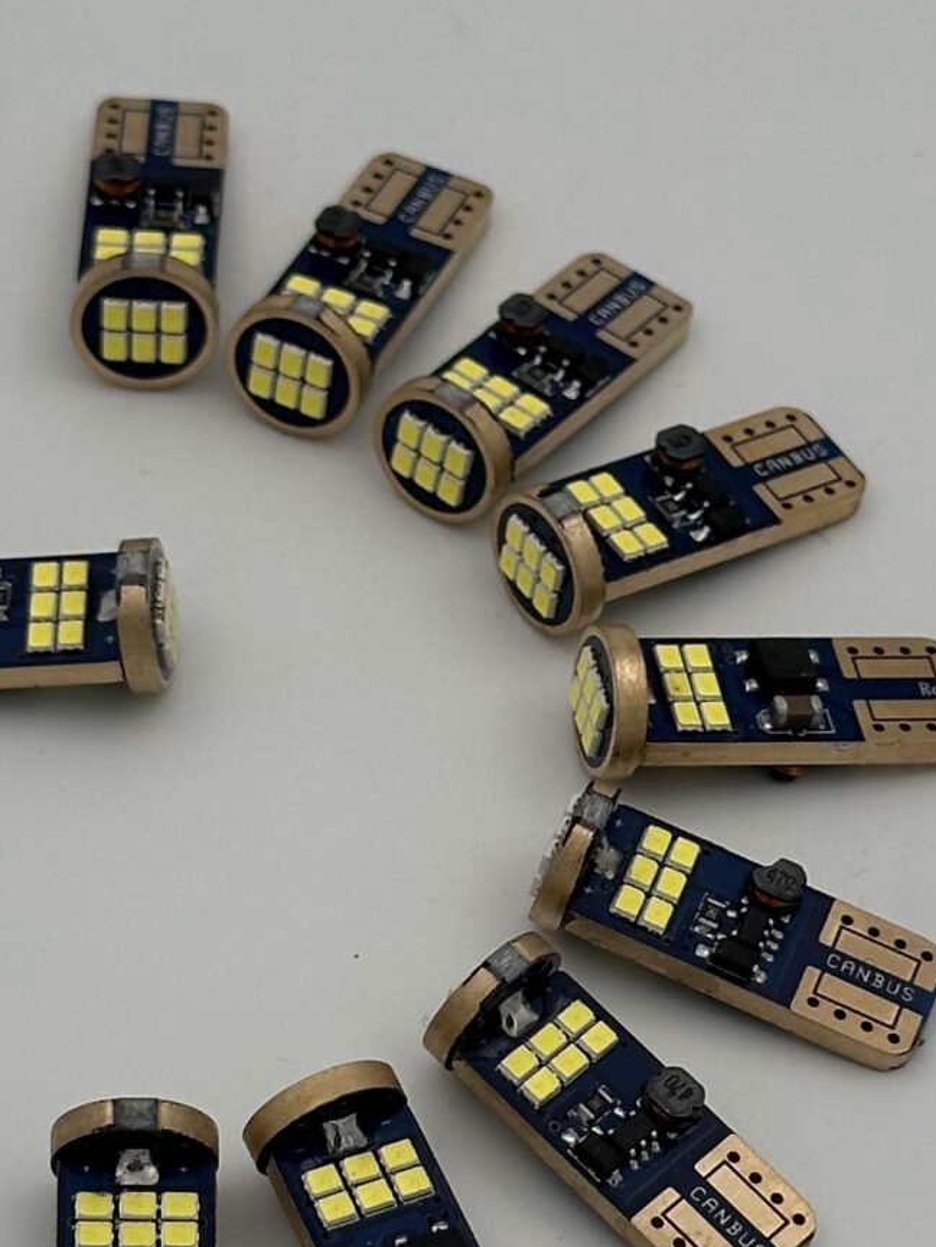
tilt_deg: -52.5
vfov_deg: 13.9
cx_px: 496
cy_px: 815
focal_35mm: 142
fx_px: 5118
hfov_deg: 10.4
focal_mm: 6.86
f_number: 1.78
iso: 64
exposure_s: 1/1145
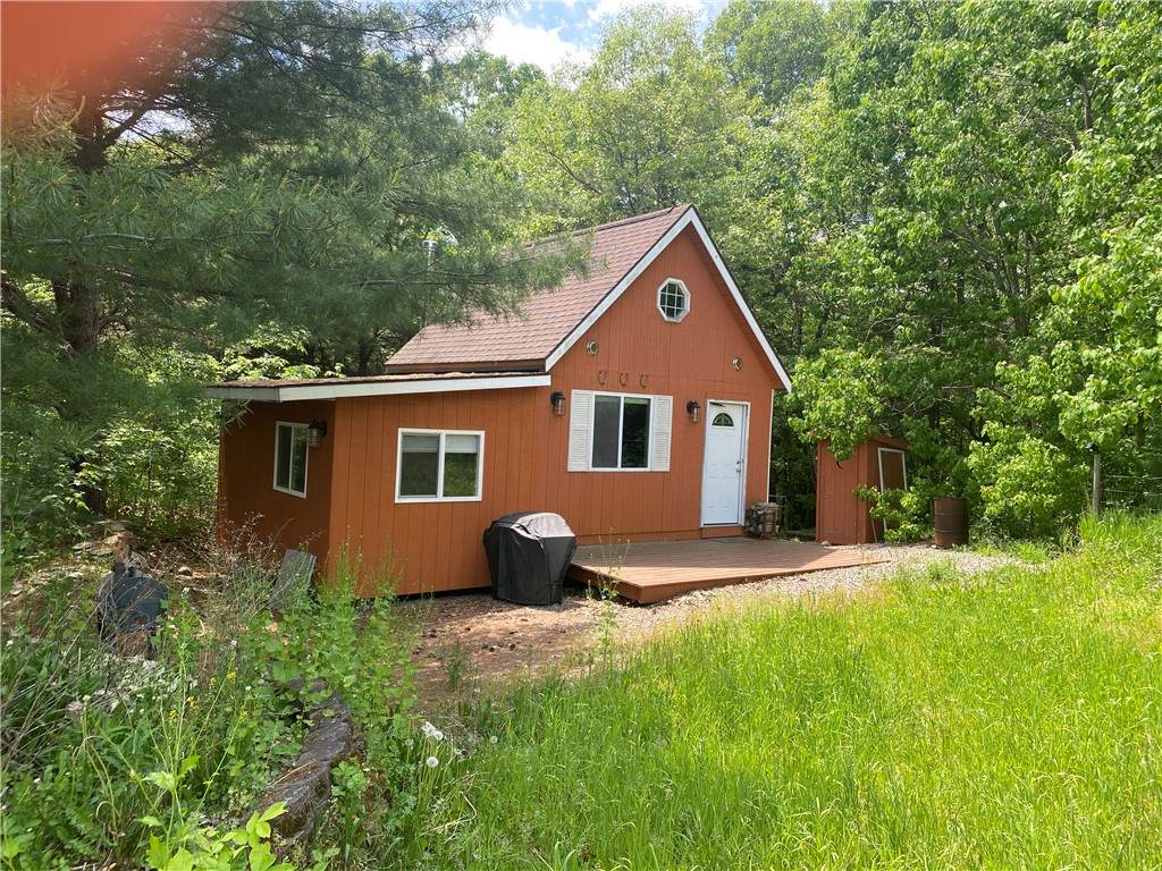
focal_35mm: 26
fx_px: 873
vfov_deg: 53.1
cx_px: 581
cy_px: 436
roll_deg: -3.3
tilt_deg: -1.7
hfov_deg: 67.3
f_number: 1.8
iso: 32
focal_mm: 4.25
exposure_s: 1/539
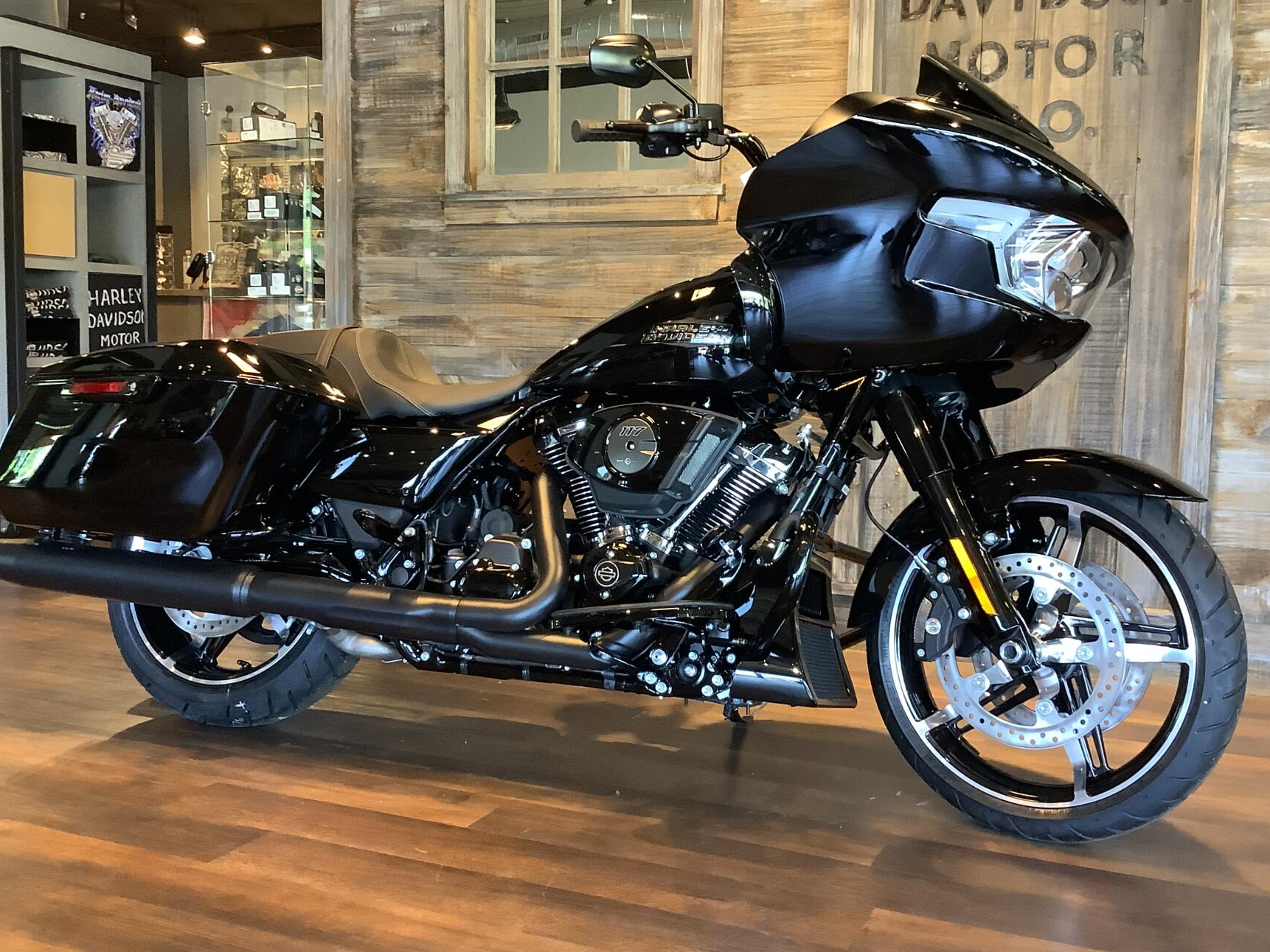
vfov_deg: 39.7
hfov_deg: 51.3
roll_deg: -1.7
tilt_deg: -7.5
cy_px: 456
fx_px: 1321
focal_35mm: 36
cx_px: 652
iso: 200
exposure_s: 1/50
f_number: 2.4
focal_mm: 3.3
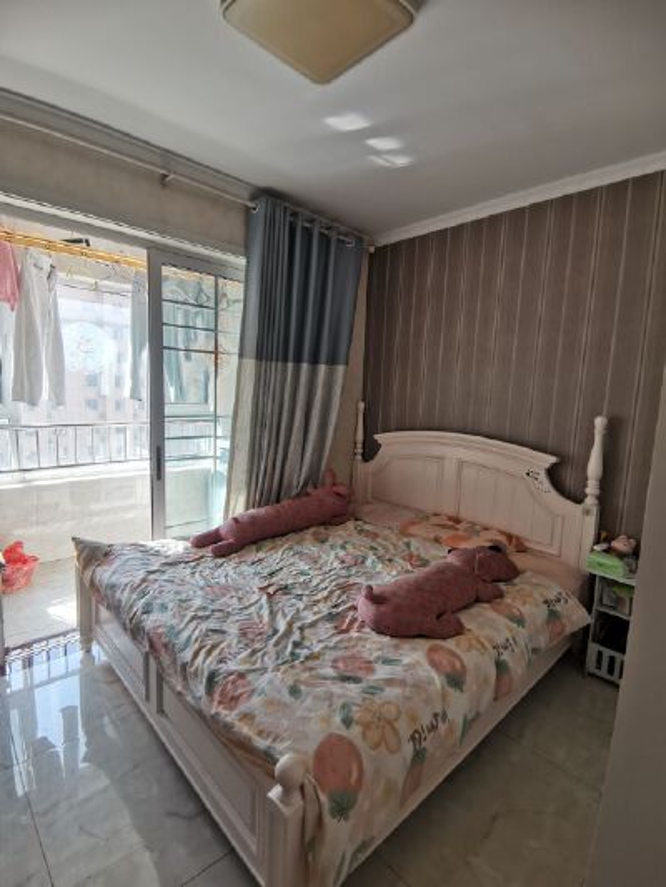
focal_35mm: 17
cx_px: 333
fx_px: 436
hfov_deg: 74.8
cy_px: 444
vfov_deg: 91.0
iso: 64
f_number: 2.2
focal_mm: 2.26
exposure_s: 1/100
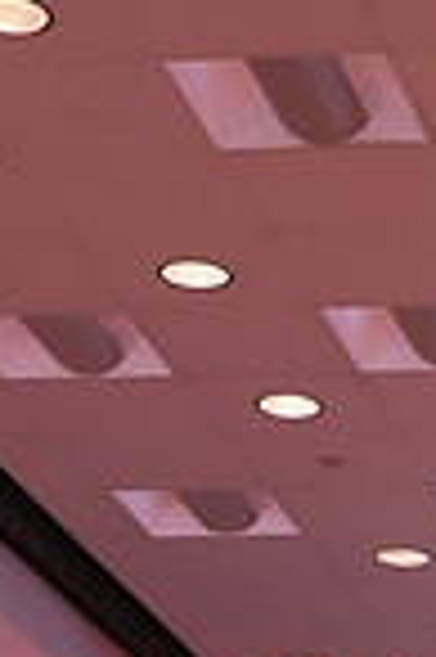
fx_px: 3332
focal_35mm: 183
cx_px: 429
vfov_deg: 10.5
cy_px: 1233
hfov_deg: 7.5
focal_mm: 46
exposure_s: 1/250
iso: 8000
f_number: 7.1
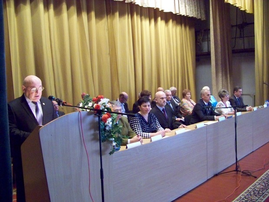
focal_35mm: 36
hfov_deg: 51.4
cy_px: 101
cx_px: 134
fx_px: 280
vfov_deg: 39.7
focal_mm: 5.85
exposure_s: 1/30
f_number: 2.8
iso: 1000
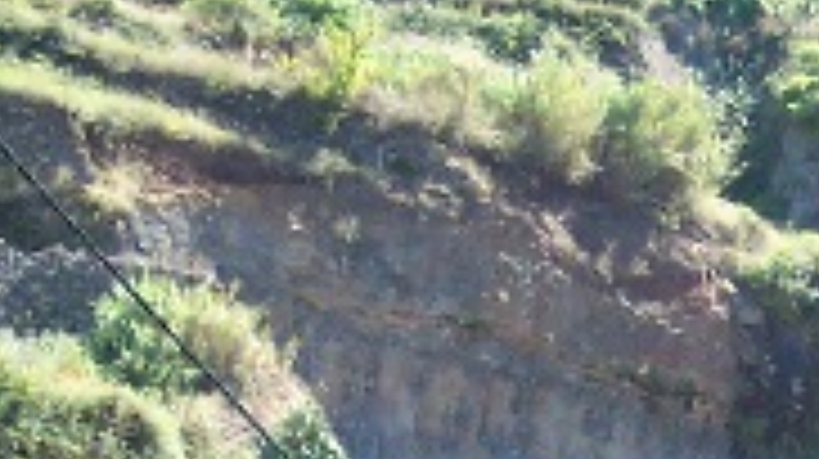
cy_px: 1210
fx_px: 3949
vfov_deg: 6.3
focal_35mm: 182
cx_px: 981
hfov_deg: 11.6
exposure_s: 1/250
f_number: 2.8
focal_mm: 8
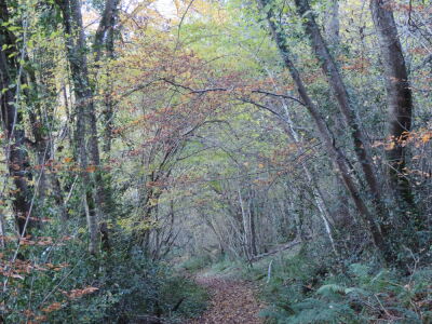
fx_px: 1061
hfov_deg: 23.0
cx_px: 216
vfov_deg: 17.4
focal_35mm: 85
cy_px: 162
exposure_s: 1/25
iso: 720
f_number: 4
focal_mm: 15.1
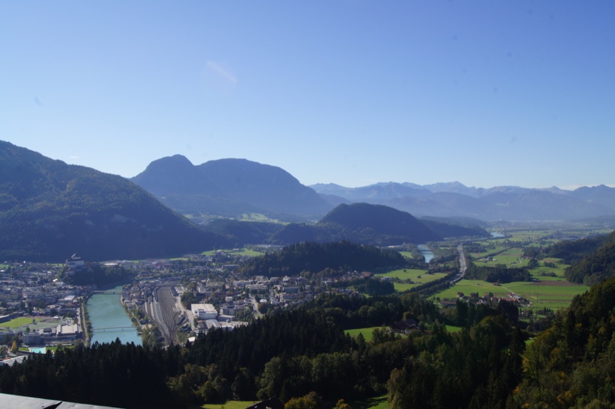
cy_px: 204
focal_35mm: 33
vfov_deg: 39.9
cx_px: 308
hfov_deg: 57.3
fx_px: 563
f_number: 16
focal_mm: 22
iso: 200
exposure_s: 1/160
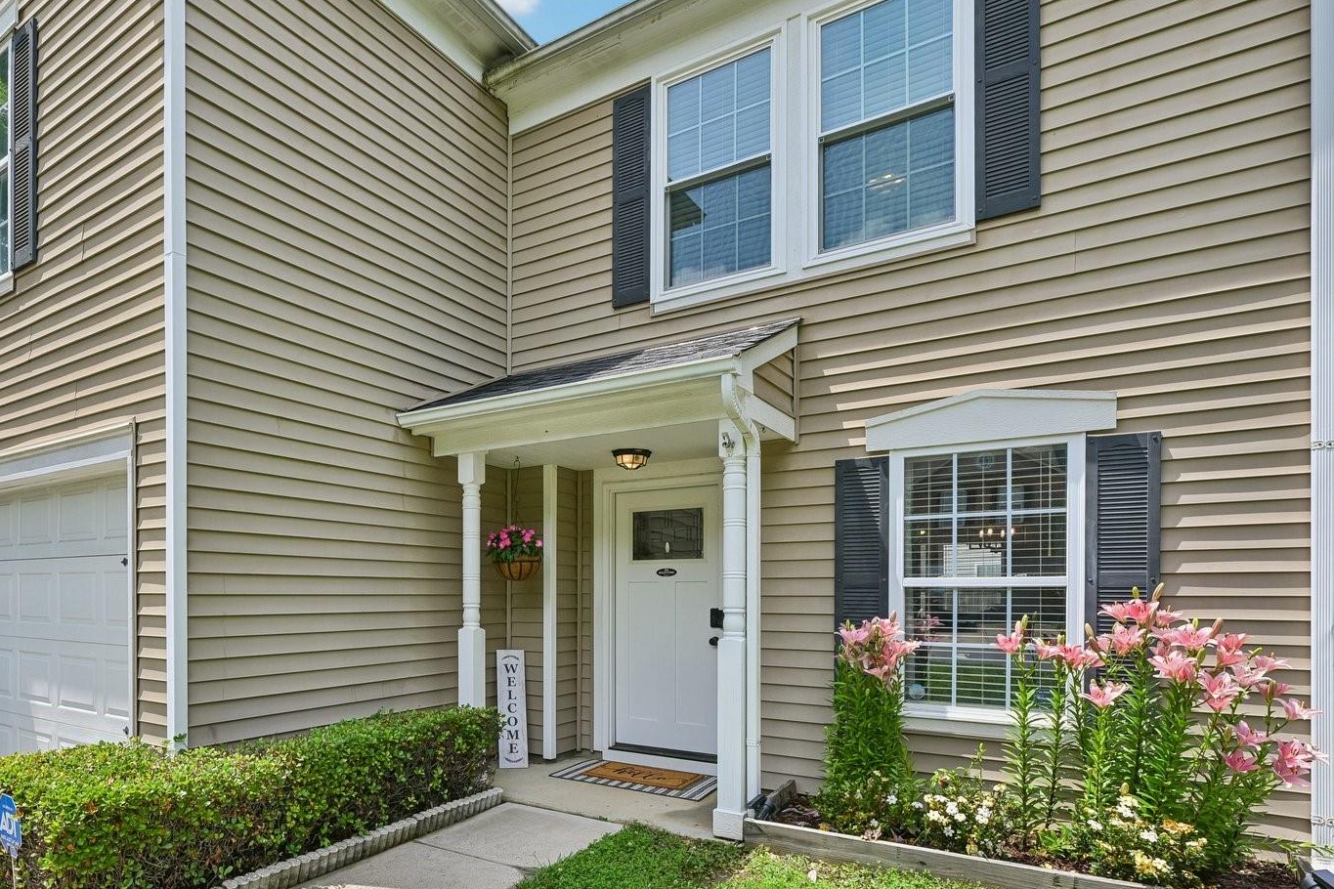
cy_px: 598
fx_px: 778
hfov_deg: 80.0
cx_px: 518
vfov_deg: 58.1
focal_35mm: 21
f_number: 8
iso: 100
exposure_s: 1/320
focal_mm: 14
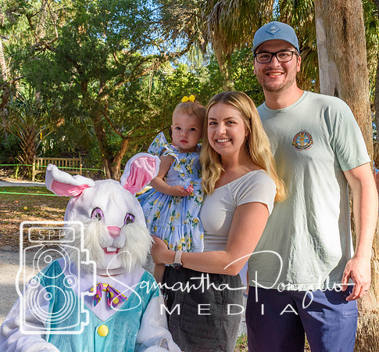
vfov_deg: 28.9
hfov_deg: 31.1
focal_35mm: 57
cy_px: 176
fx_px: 681
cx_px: 173
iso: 250
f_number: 8
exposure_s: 1/250
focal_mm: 31
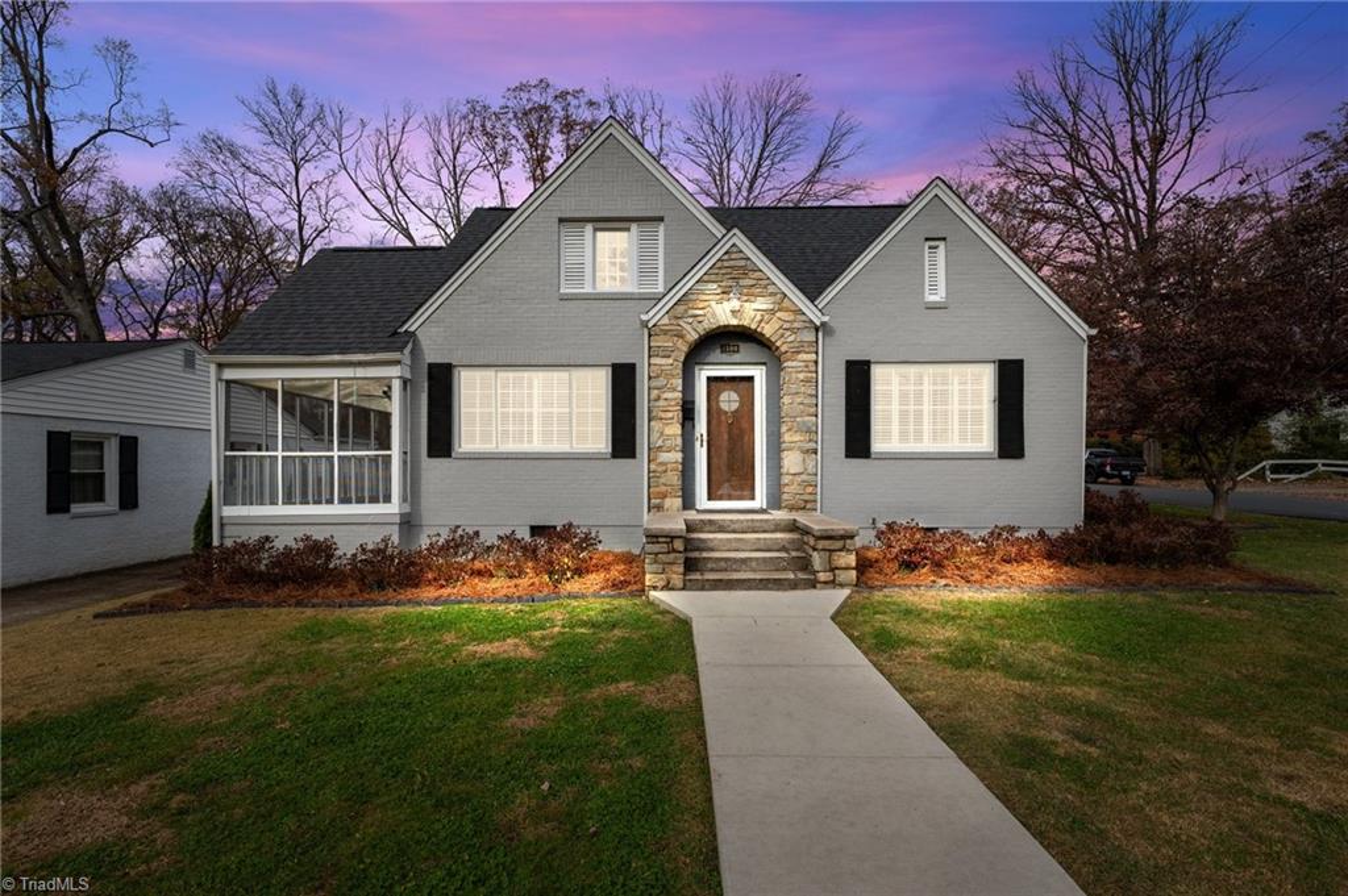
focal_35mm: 14
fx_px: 524
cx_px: 674
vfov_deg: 81.1
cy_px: 448
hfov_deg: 104.3
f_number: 7.1
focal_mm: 14
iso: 400
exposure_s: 1/640
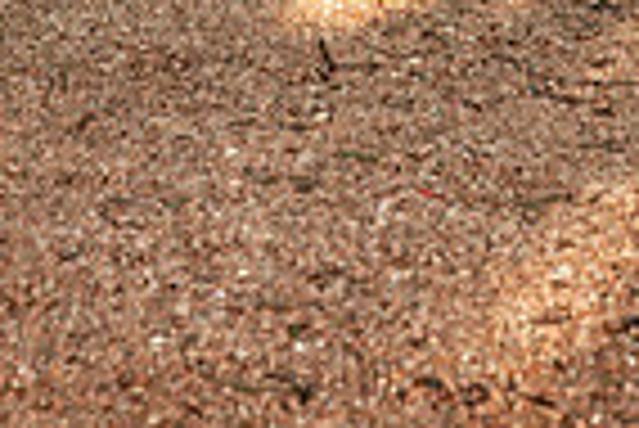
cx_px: 108
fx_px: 3269
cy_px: -581
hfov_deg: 11.1
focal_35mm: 184
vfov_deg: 7.1
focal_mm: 58
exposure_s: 1/200
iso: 125
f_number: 7.1
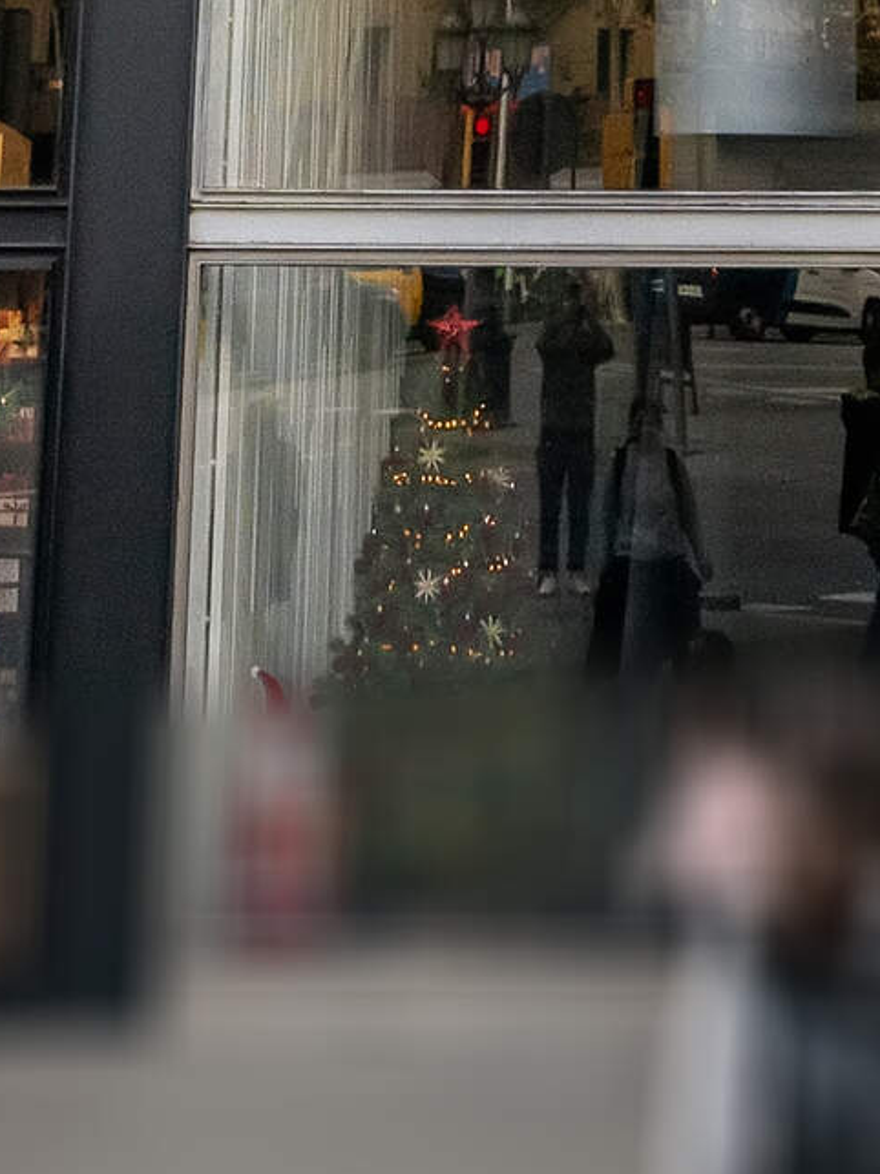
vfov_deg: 12.4
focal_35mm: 121
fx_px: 4103
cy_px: -1744
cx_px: 623
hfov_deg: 12.2
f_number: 10
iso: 400
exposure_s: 1/250
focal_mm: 14
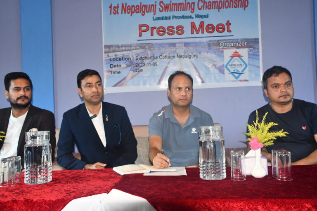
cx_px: 158
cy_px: 106
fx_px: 343
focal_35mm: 39
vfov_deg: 34.2
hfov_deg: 49.6
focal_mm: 26
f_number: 3.8
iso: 1800
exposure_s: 1/60
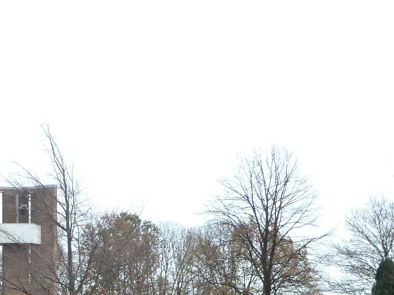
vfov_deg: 12.5
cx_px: 1
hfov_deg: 16.5
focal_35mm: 117
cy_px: 278
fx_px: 1332
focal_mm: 9.1
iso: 125
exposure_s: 1/80
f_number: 3.9
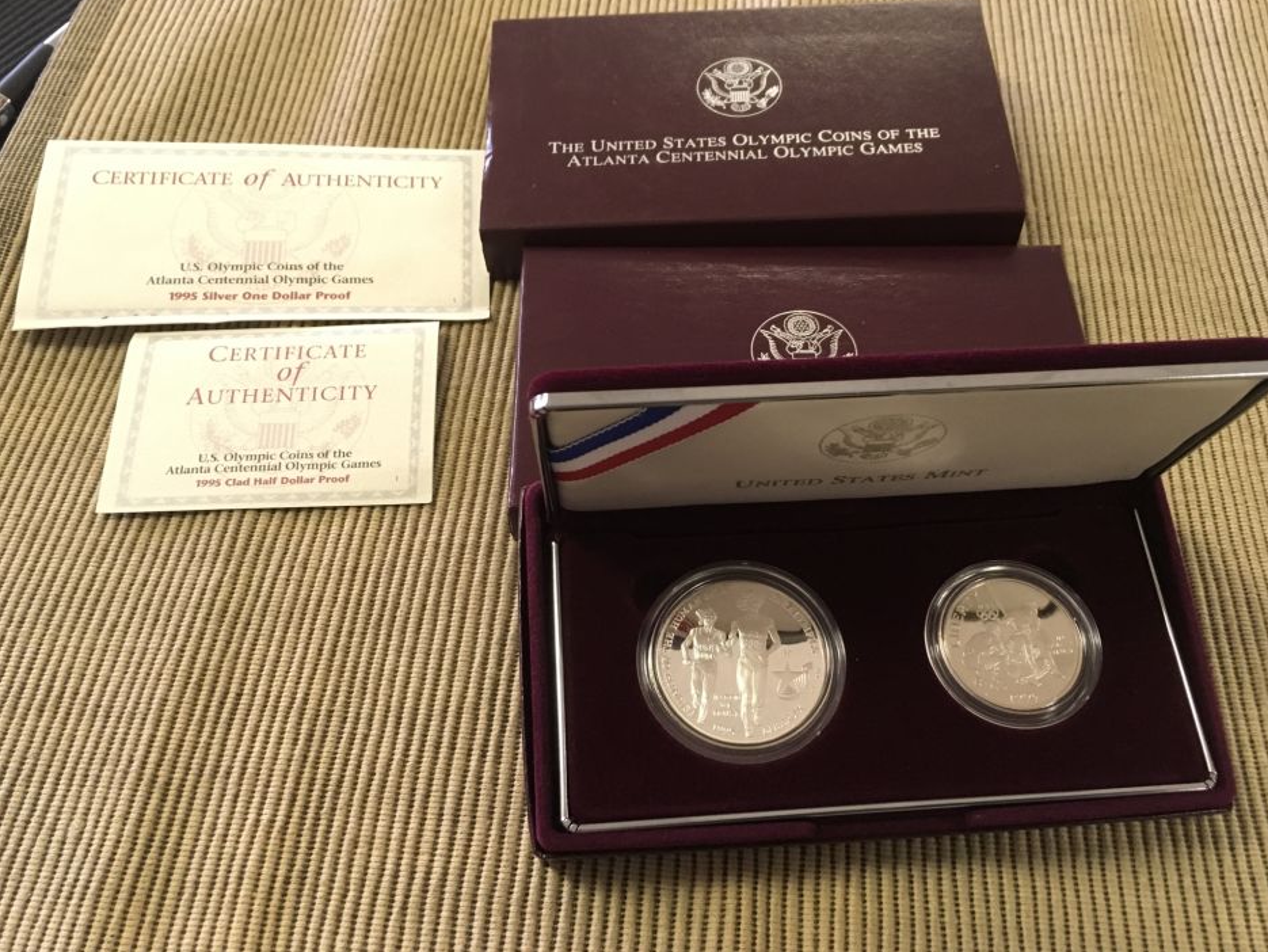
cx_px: 655
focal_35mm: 31
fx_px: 1136
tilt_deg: -57.4
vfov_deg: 45.5
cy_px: 477
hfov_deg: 58.3
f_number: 2.2
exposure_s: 1/30
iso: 160
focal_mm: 4.15
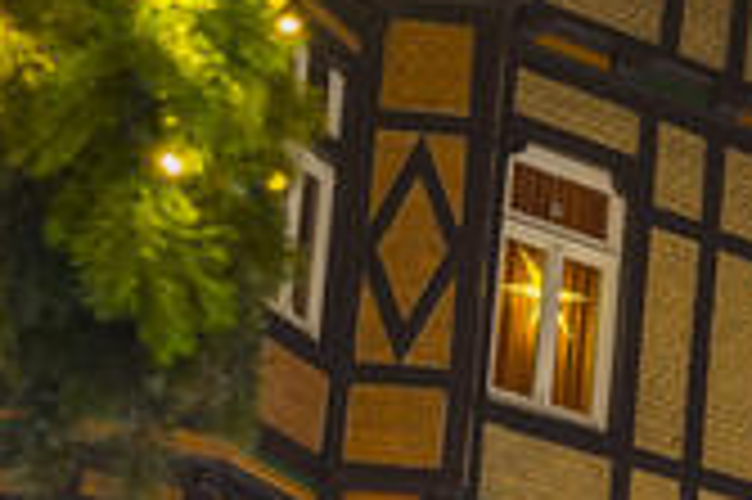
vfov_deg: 7.2
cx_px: 1617
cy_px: 568
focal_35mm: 189
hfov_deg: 9.9
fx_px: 3944
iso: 100
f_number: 5.6
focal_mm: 35
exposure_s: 1.3
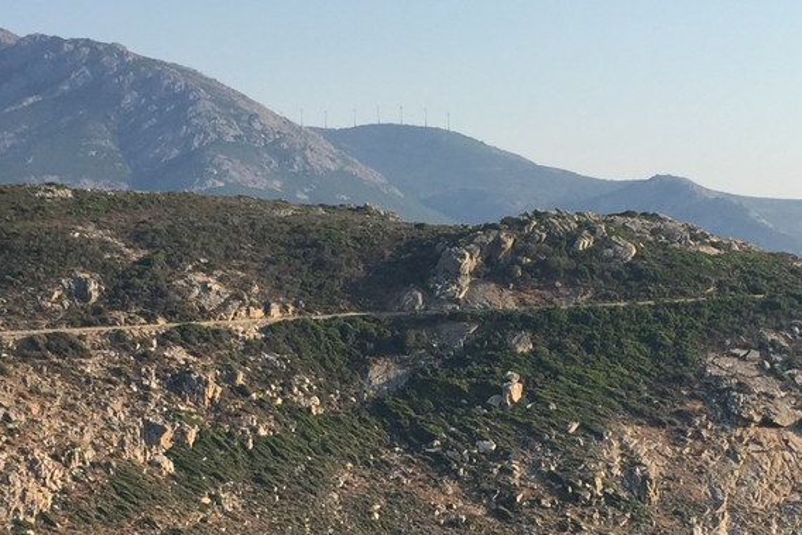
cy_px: 395
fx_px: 1894
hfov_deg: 23.9
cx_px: 473
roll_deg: -0.3
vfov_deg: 16.0
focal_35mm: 85
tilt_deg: -3.4
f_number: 2.2
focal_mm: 4.15
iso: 32
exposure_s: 1/1464
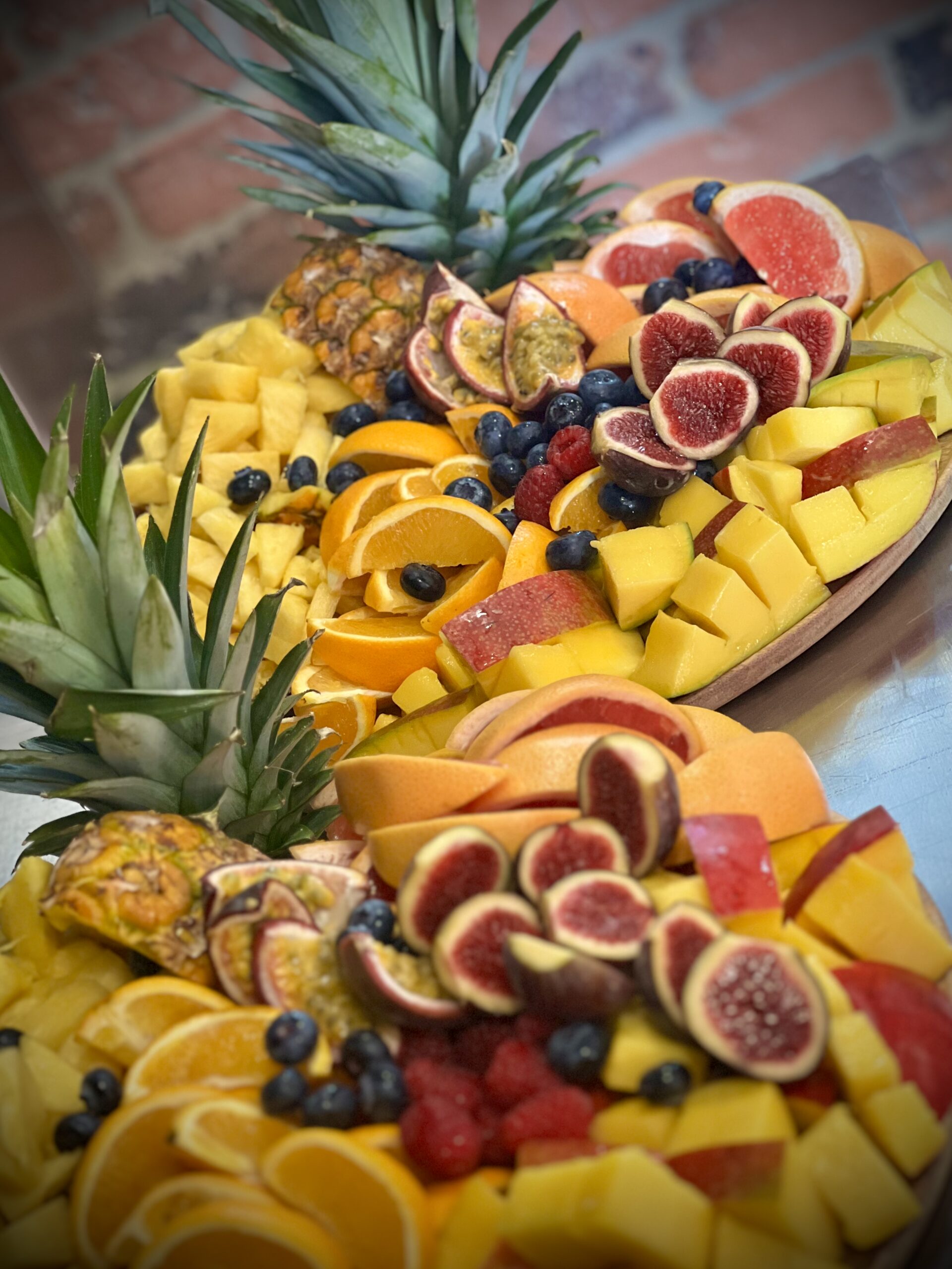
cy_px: 634
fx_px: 2824
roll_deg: +34.0
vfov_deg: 25.3
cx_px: 476
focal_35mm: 77
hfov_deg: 19.1
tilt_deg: -27.6
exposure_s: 1/33
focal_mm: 9
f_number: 2.8
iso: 160
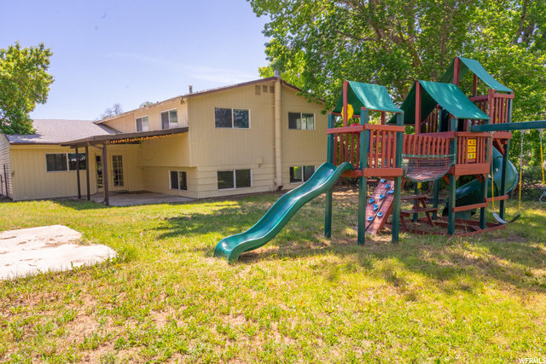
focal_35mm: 25
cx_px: 273
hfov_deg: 71.5
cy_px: 182
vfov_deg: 51.3
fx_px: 379
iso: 250
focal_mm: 25
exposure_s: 1/125
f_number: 13
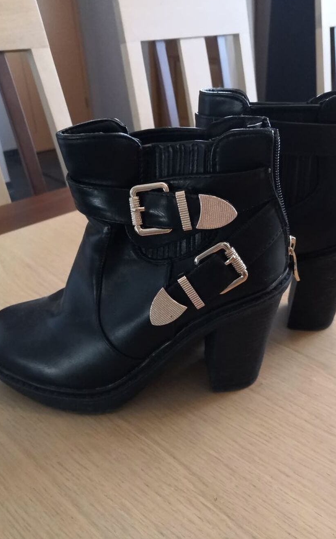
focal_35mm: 29
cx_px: 195
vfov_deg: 64.6
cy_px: 267
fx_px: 425
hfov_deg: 43.0
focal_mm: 3.95
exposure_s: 1/50
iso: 640
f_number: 1.8
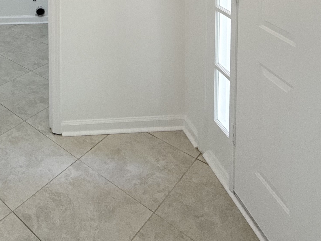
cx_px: 50
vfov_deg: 29.5
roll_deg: +0.6
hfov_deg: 45.6
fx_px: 352
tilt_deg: -2.8
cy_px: -80
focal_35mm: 38
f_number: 2.2
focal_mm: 2.22
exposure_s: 1/120
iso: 125
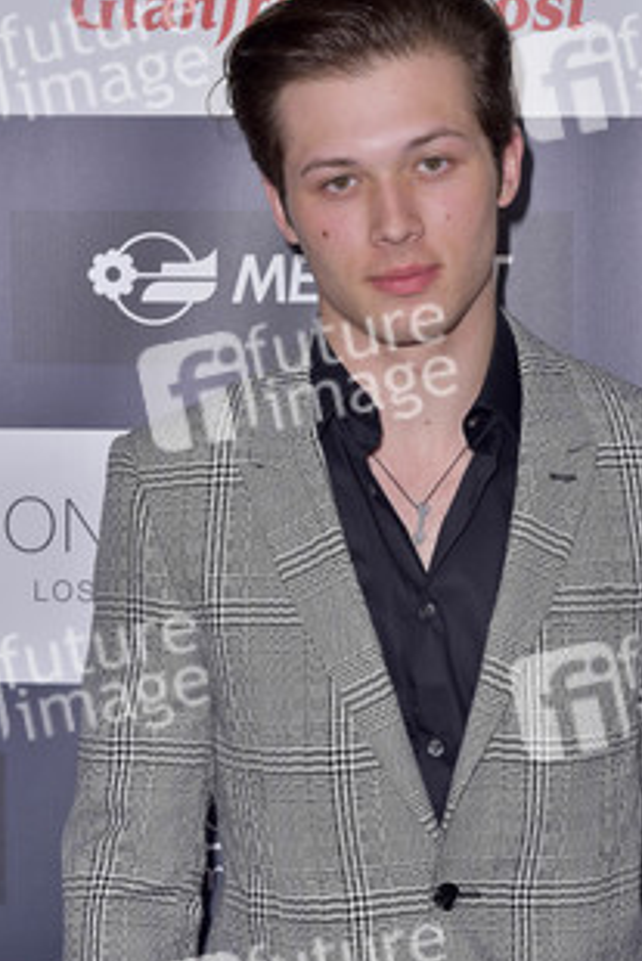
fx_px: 2137
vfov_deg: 25.3
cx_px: 389
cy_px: 533
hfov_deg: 17.1
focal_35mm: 80
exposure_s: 1/320
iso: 500
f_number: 6.3
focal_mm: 62
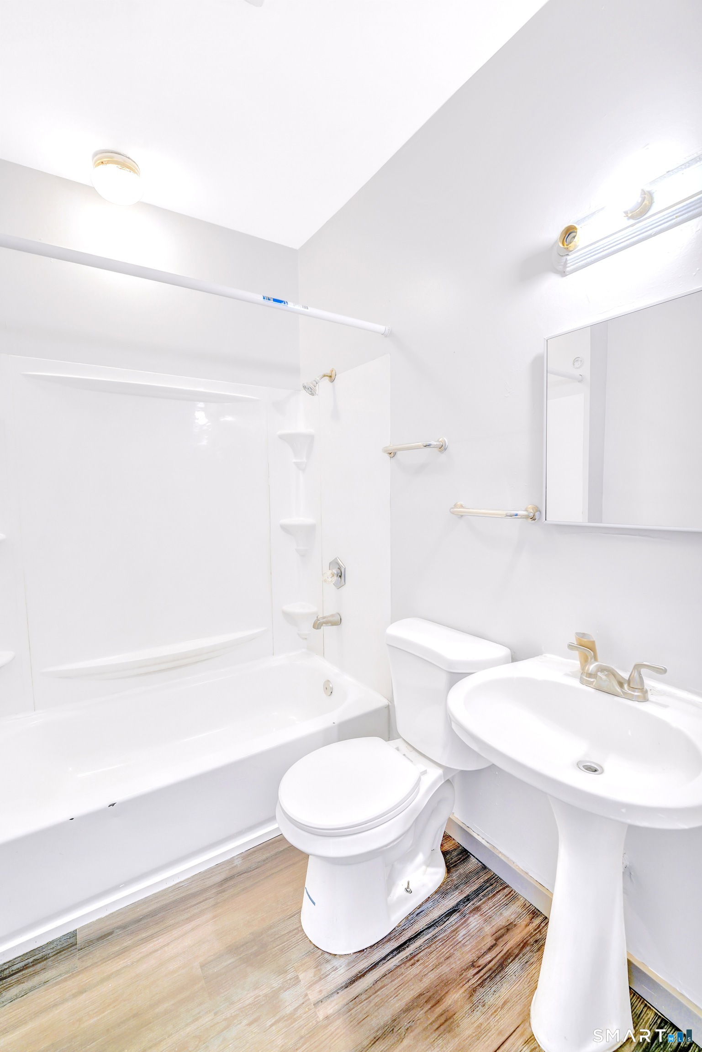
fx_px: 409
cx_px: 351
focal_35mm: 14
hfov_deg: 81.2
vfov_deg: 104.2
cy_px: 526
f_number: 5
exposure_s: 1/10
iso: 500
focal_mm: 14
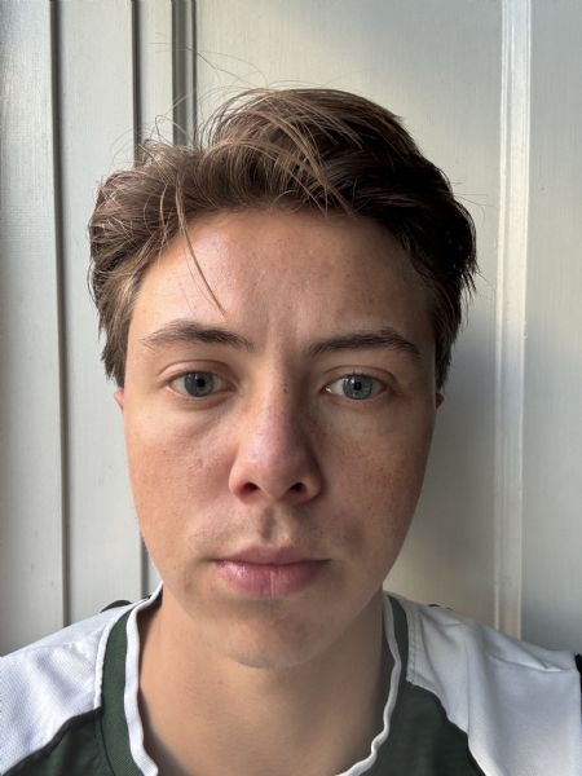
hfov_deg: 46.8
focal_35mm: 30
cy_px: 388
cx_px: 291
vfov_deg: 60.0
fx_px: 673
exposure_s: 1/60
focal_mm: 2.69
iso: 100
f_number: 1.9
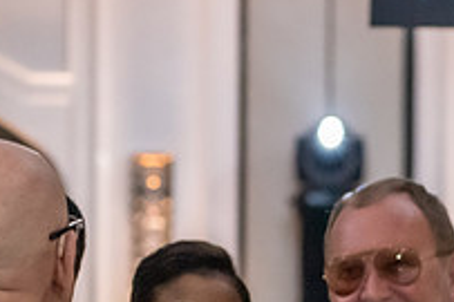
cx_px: 293
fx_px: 5406
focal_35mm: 429
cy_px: 404
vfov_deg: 3.2
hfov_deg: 4.8
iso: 6400
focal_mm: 100
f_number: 4.8
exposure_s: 1/60
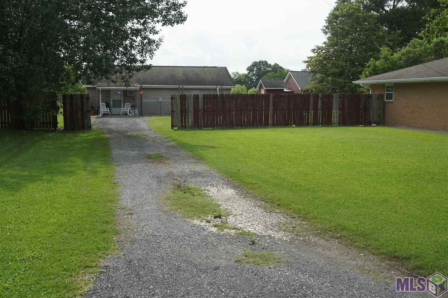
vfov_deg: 31.8
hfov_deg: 46.4
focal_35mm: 42
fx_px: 522
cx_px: 224
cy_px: 149
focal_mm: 28
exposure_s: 1/100
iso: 100
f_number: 11
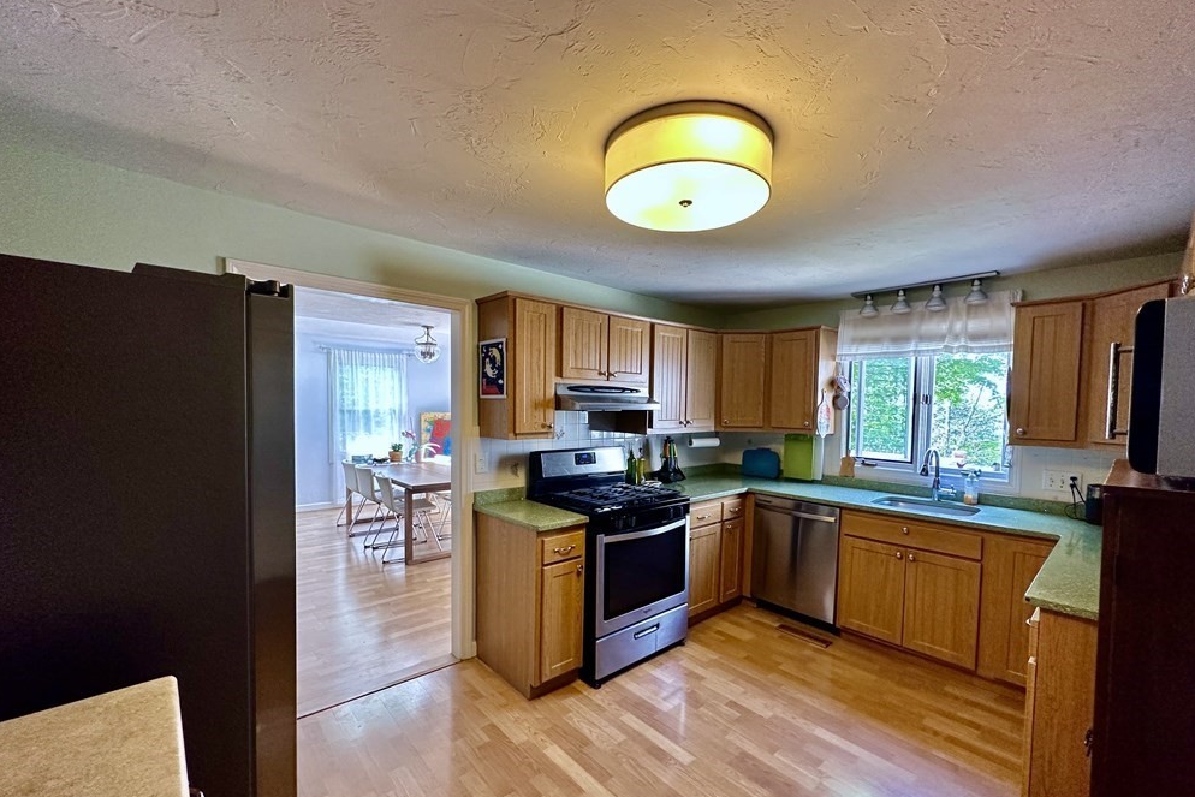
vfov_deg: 77.2
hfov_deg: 100.4
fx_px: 498
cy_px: 430
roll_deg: -0.4
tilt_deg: -3.2
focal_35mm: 15
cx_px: 610
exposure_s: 1/120
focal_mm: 2.22
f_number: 2.2
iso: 250
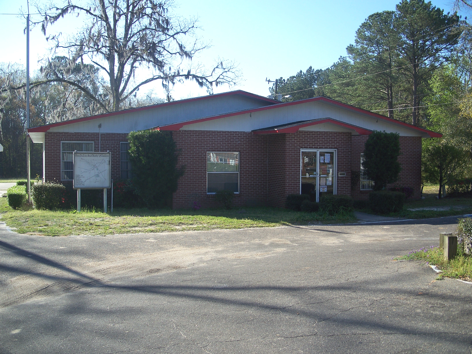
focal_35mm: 37
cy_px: 177
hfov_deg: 50.1
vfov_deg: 38.7
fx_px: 505
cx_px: 236
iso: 64
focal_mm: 7.8
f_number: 2.8
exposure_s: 1/500
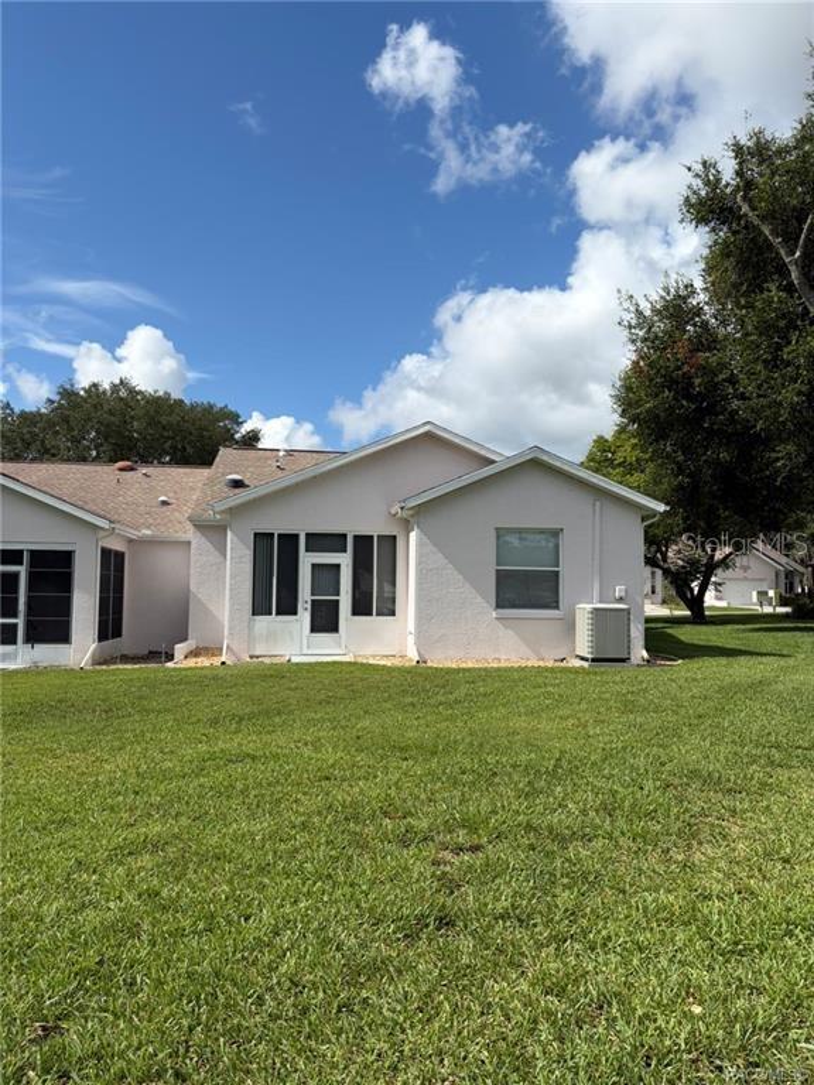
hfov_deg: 53.1
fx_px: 815
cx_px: 407
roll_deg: +0.3
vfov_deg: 67.3
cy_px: 542
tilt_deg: +3.5
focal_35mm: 26
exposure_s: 1/4329
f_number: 1.6
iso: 50
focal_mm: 5.96
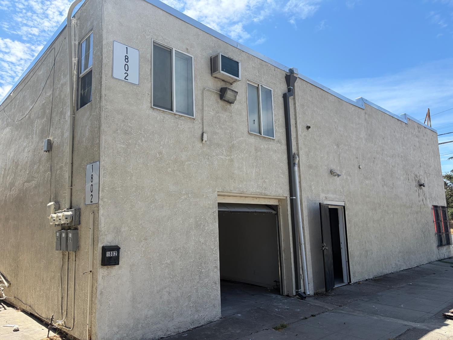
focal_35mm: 26
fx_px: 340
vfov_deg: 53.1
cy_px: 170
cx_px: 226
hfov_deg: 67.3
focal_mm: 5.96
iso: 50
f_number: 1.6
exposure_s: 1/2538
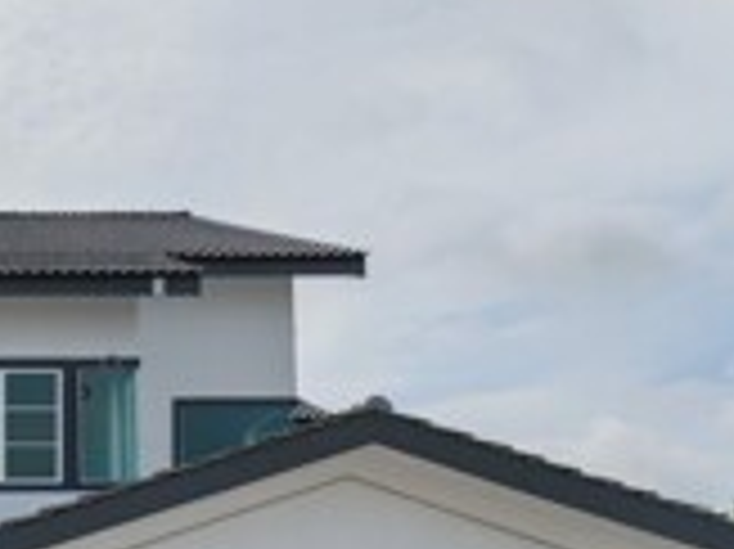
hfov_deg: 20.3
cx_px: -311
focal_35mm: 85
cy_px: 734
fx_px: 1801
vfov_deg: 16.3
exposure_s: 1/2000
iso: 50
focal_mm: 6.12
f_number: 1.9
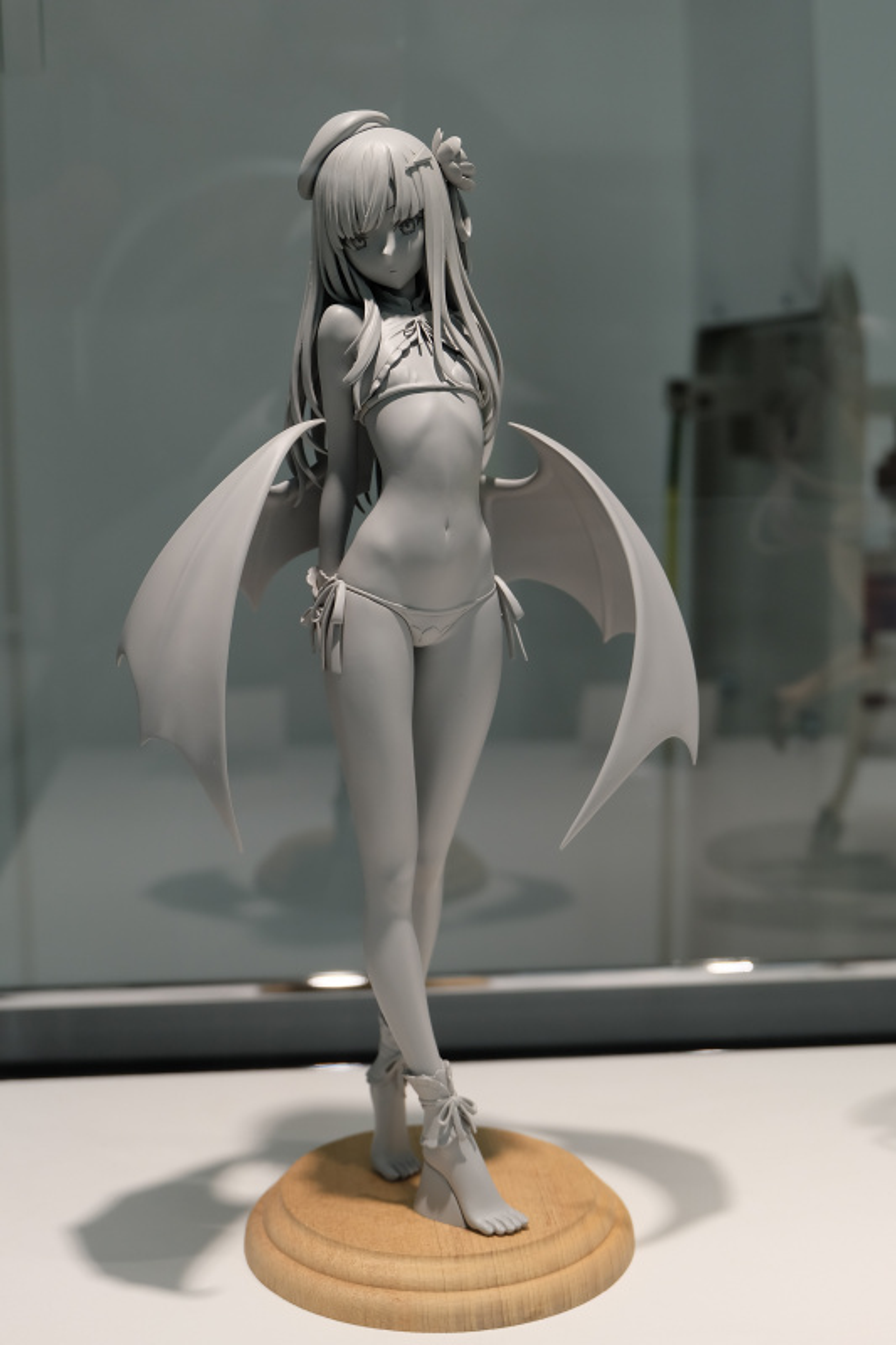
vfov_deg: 37.5
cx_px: 448
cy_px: 672
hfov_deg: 25.5
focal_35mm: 53
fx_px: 1979
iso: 400
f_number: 5
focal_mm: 35.5
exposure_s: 1/125
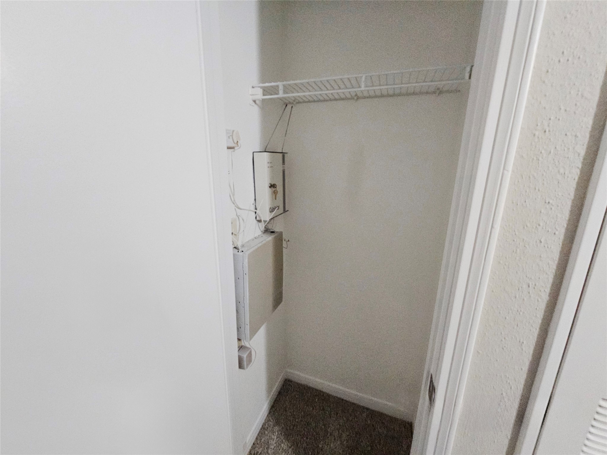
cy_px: 228
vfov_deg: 89.9
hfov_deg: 106.2
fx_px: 228
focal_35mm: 13
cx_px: 304
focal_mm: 2.2
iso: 500
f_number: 2.2
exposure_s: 1/30
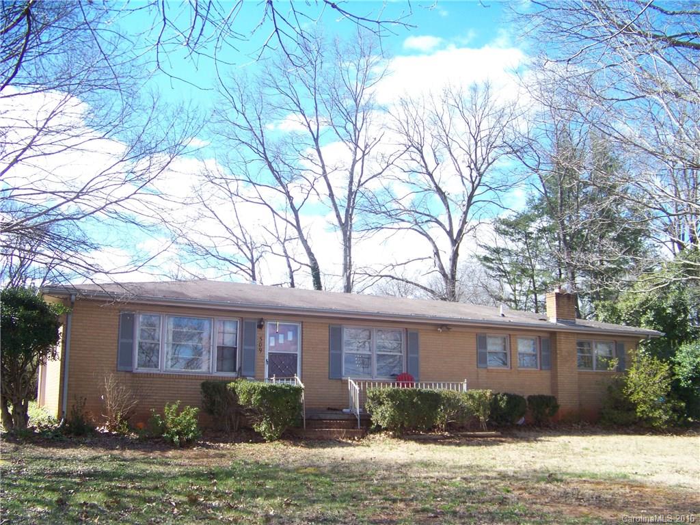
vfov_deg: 39.7
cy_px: 262
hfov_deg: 51.4
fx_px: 728
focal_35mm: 36
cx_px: 350
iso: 67
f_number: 2.8
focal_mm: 5.85
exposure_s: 1/400
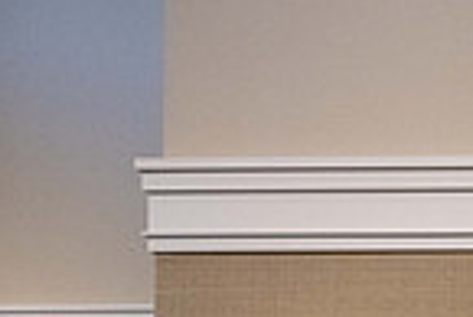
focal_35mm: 56
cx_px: 750
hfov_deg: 24.9
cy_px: 469
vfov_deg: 20.8
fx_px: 737
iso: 6400
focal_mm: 14
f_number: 4
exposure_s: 1/200
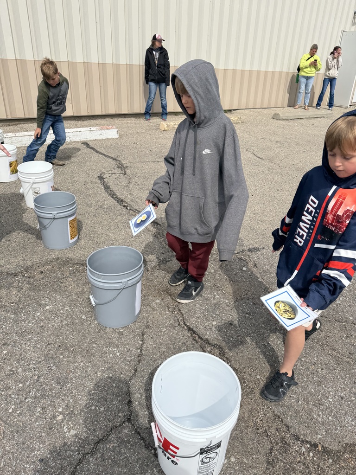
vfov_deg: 71.6
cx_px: 178
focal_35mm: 24
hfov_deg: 56.8
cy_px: 238
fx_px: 329
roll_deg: -4.0
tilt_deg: -24.3
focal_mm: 6.76
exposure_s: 1/5814
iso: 80
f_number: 1.78
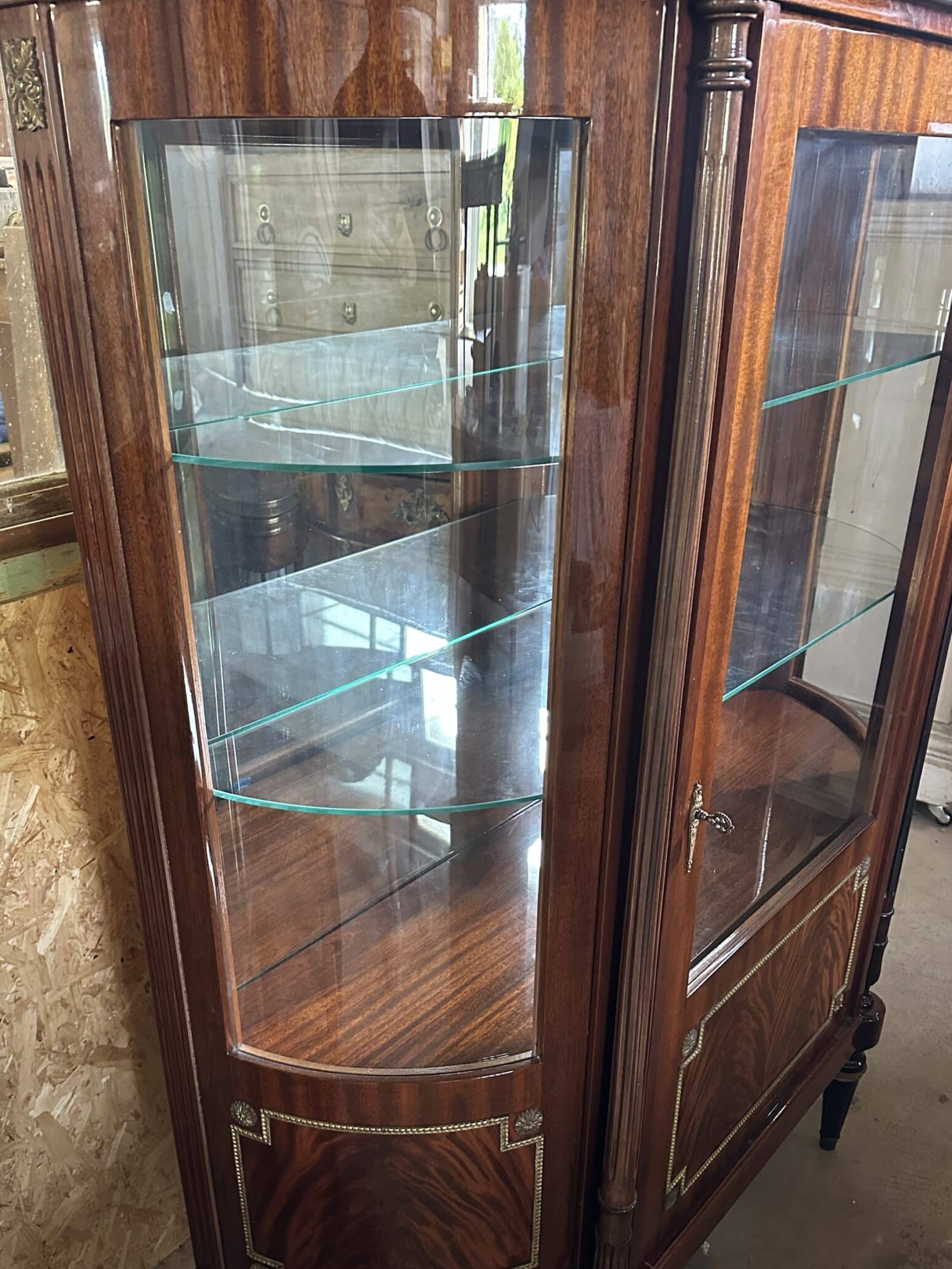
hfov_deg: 46.8
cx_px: 454
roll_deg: -1.1
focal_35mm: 30
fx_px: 1100
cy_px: 772
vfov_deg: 59.4
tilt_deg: -26.8
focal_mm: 6.86
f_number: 1.78
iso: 640
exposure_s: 1/33
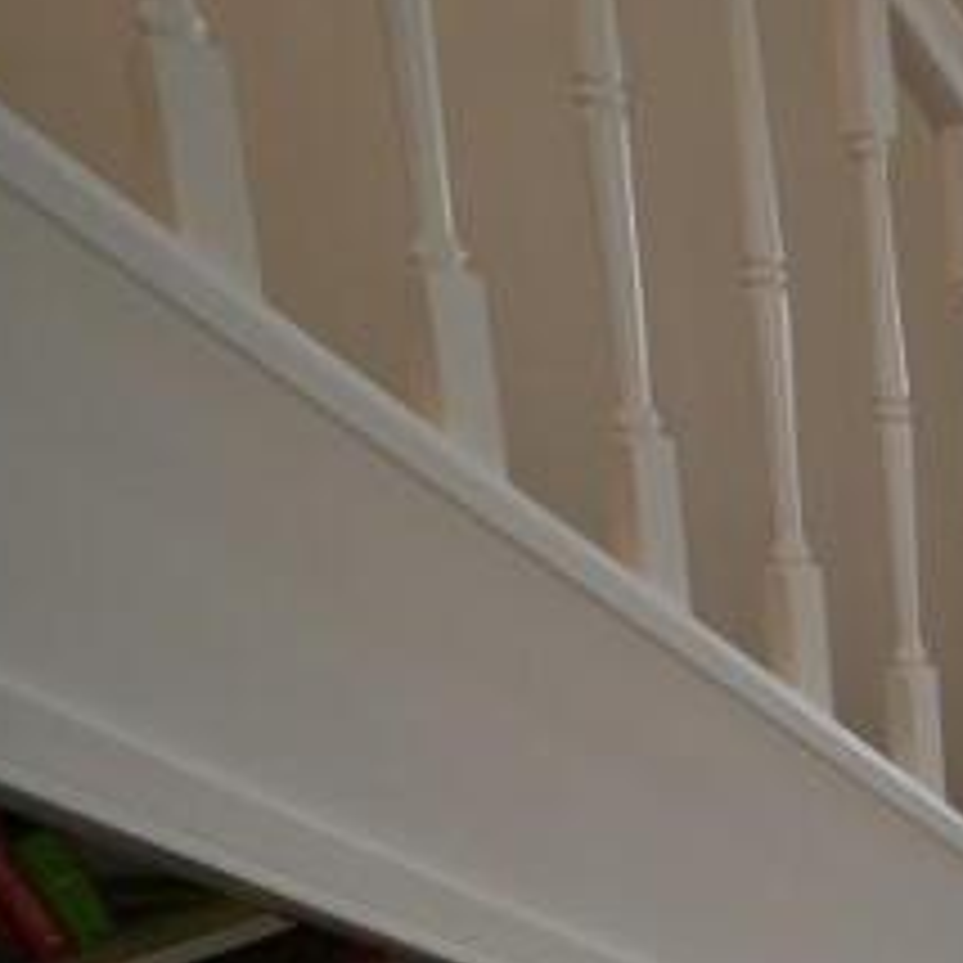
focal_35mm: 39
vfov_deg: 42.6
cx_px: 1413
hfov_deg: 28.9
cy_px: 587
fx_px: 1227
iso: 900
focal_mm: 10
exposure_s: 1/60
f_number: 3.5
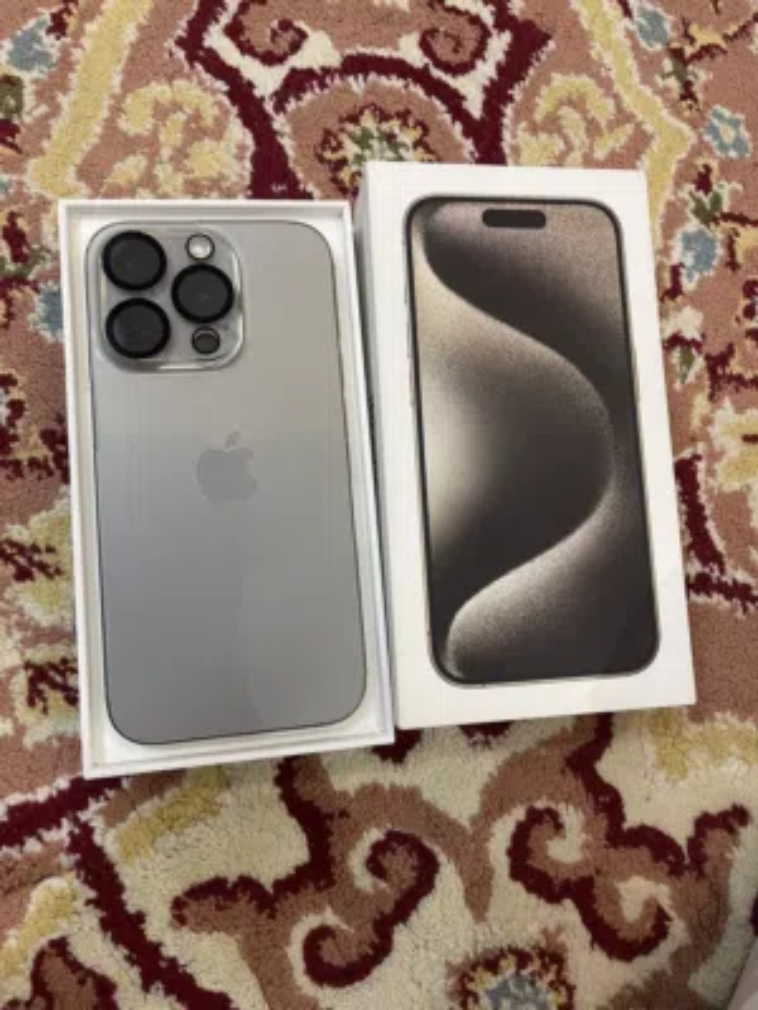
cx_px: 379
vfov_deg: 69.4
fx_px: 730
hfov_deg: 54.9
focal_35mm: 25
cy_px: 505
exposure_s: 1/60
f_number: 1.6
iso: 160
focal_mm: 5.1
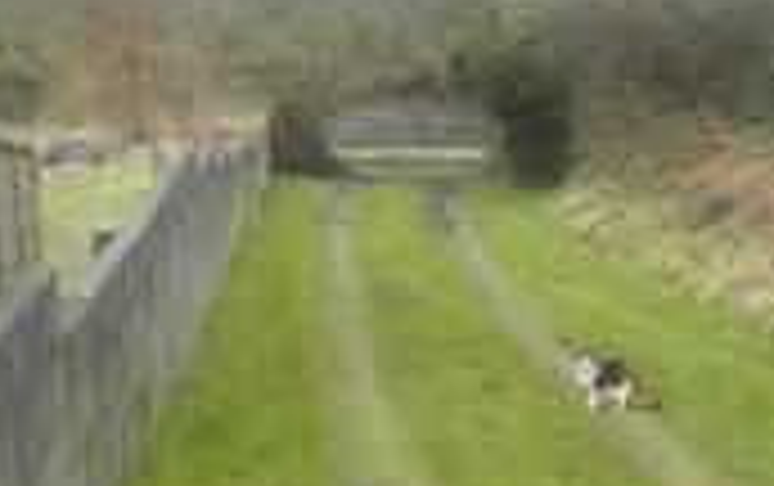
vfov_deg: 15.0
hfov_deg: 23.9
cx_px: 533
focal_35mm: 86
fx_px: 1816
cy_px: 452
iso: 80
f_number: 2.8
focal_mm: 4.3
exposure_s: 1/125
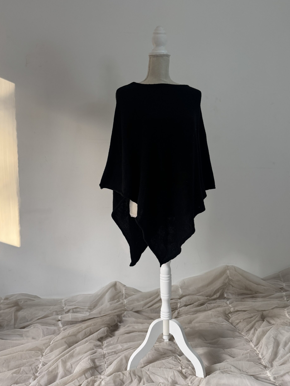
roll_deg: -0.8
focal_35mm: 25
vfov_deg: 69.4
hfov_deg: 54.9
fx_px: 279
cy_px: 191
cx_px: 144
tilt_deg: -2.9
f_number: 1.78
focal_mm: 6.76
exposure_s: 1/100
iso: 200
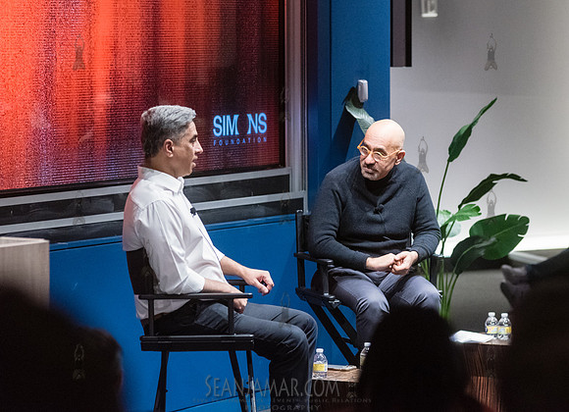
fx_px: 2541
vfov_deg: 9.3
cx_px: 359
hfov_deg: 12.8
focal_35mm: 156
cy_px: 174
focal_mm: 125
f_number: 4
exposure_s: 1/200
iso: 6400
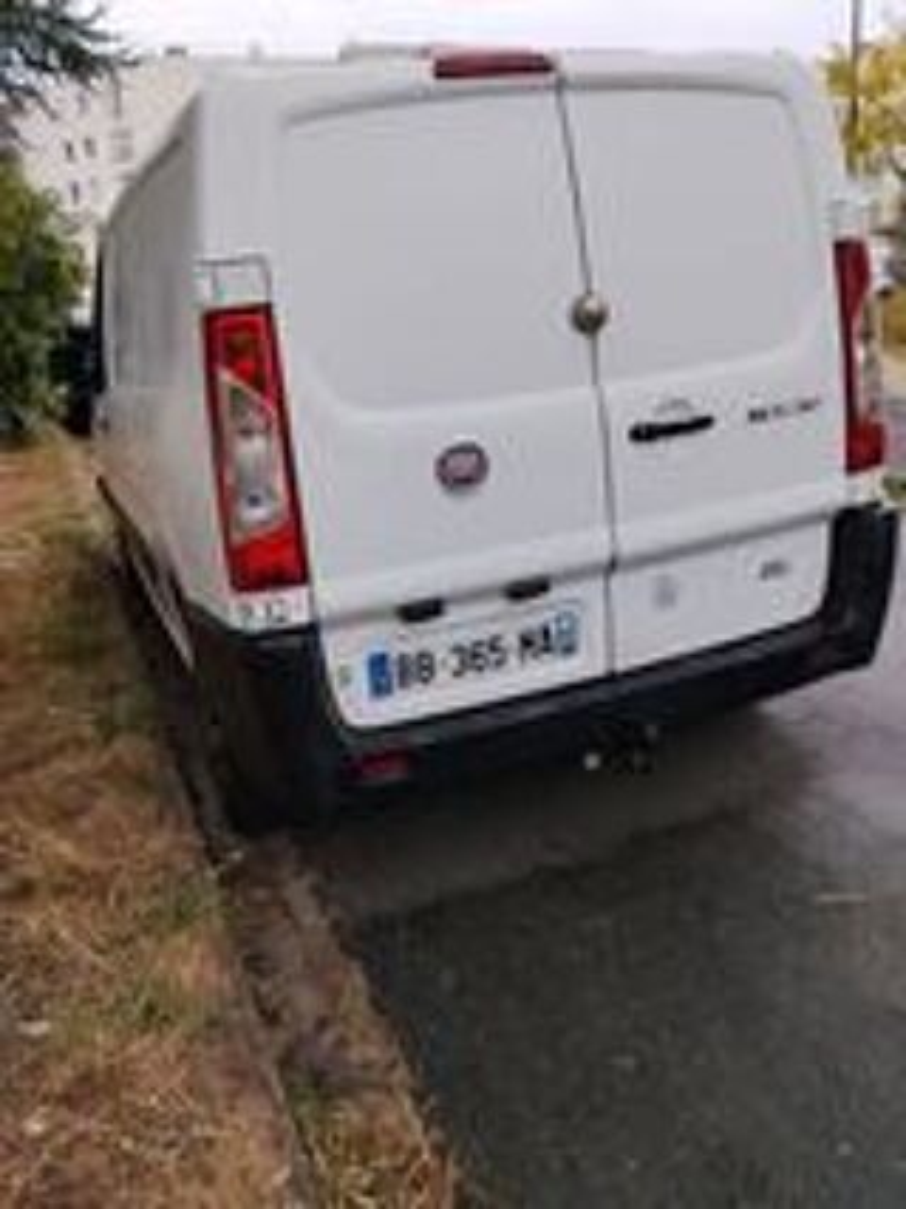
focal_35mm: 29
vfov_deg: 61.7
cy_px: 604
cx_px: 453
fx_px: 1013
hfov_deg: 48.2
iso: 64
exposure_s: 1/100
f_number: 1.8
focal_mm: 4.22
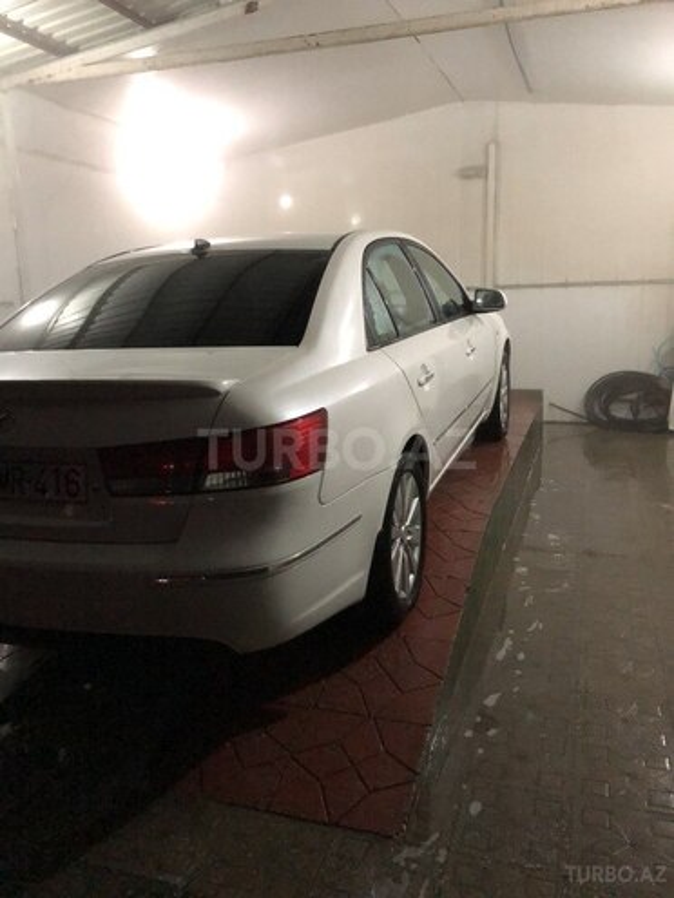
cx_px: 337
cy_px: 449
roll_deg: +4.0
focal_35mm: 28
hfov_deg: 49.7
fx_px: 727
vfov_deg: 63.4
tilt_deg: -9.4
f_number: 1.8
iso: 640
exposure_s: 1/25
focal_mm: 3.99
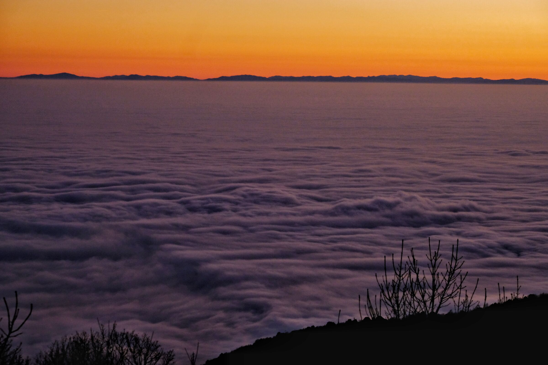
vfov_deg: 16.5
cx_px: 274
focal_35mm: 83
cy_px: 182
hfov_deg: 24.5
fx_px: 1263
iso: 1000
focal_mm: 55
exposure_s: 1/250
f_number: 6.4
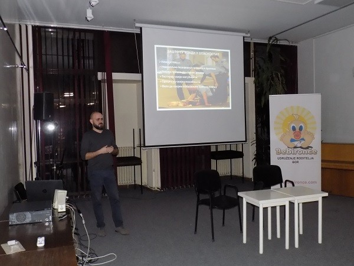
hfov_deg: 60.0
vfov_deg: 46.8
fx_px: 307
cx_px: 177
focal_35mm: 30
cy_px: 133
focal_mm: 5.3
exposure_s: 1/30
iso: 500
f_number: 3.3
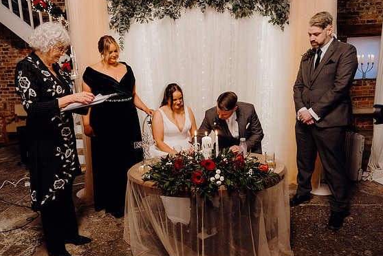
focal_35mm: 25
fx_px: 266
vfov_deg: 51.3
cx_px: 187
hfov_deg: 71.5
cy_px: 130
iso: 4000
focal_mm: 24
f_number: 3.5
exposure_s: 1/160
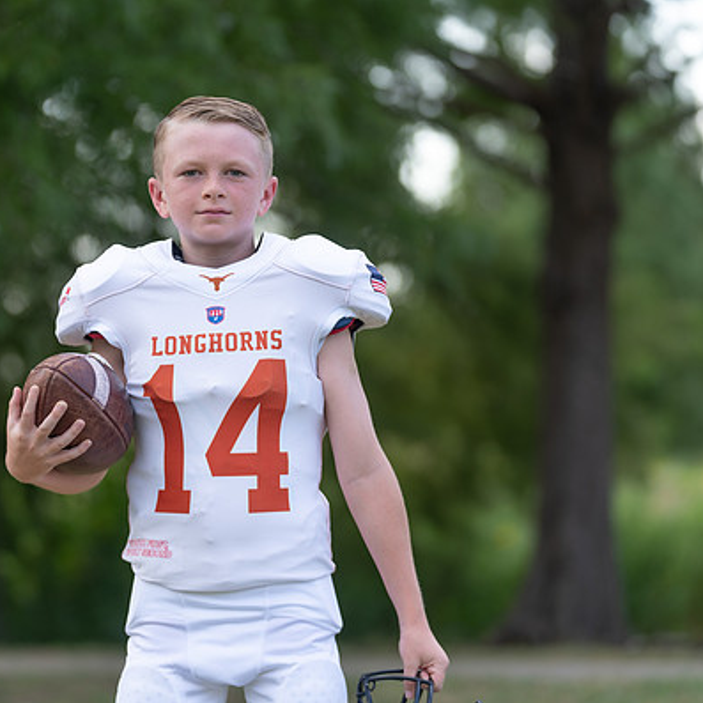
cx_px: 226
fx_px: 3906
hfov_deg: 10.3
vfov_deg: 10.3
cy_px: 321
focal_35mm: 170
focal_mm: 122
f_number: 2.8
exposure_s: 1/400
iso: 100
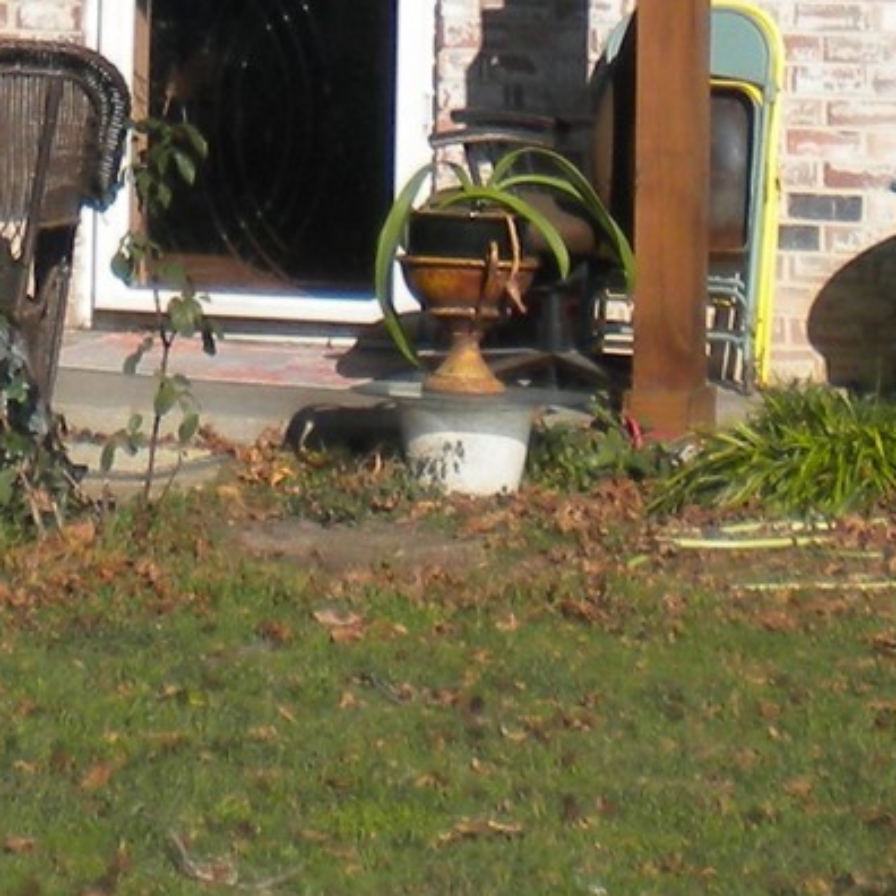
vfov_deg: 10.4
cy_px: -618
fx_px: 4686
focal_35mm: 160
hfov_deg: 10.9
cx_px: 299
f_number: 4.6
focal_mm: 6.3
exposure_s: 1/838
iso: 80
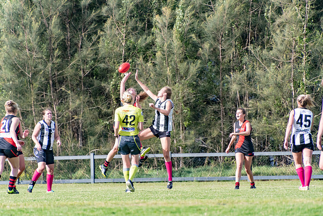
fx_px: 5427
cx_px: 162
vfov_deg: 2.3
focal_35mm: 605
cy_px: 108
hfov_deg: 3.4
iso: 800
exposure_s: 1/1600
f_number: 6.3
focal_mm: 400
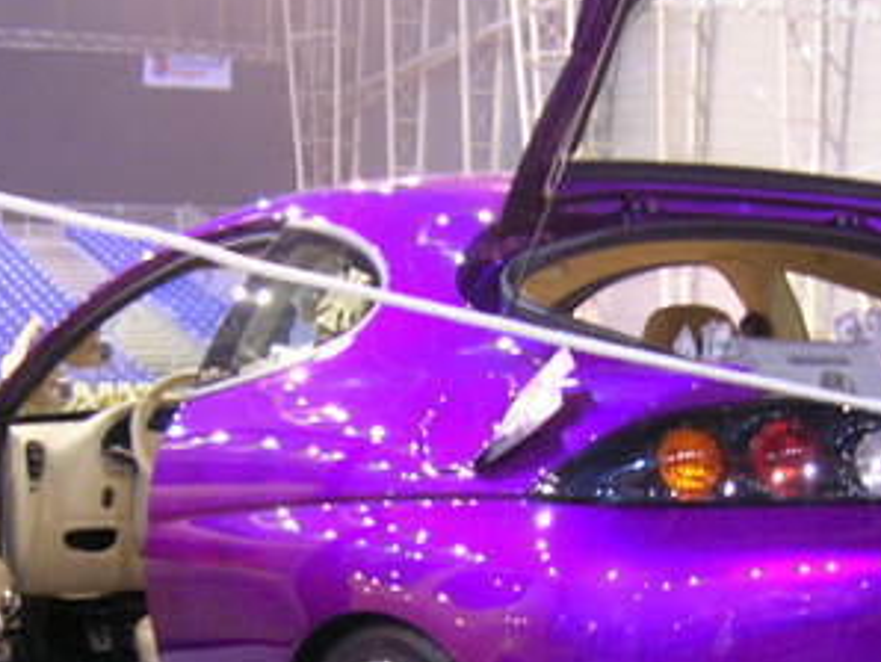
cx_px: 550
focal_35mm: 73
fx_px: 1859
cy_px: 520
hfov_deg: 26.6
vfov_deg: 20.0
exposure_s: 1/2.8
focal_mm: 5.7
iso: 200
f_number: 2.9
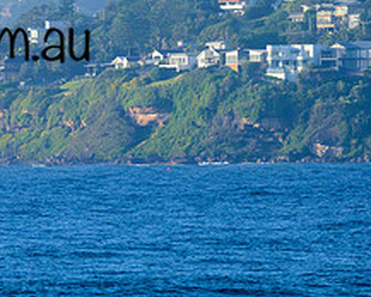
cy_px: 21
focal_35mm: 702
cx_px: -91
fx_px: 7715
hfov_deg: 2.8
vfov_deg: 2.2
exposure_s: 1/2000
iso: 800
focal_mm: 280
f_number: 9.5
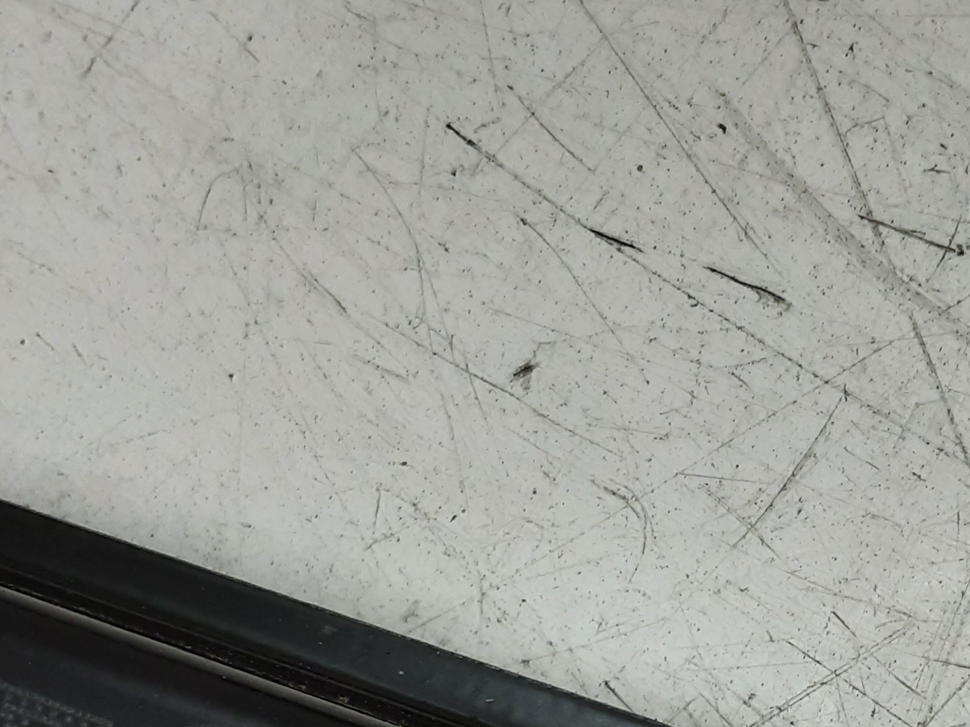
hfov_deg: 32.0
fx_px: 1653
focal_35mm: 59
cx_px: 751
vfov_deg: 23.4
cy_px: 791
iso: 80
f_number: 1.9
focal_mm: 2.91
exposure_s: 1/50
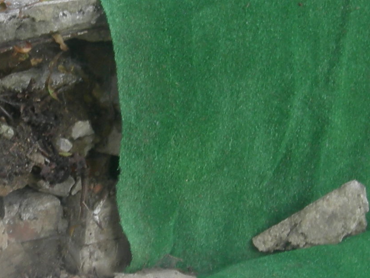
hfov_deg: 17.2
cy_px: 135
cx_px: 62
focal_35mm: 113
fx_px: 1207
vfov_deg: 13.1
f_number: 3
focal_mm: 7.5
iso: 64
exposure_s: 1/41.3
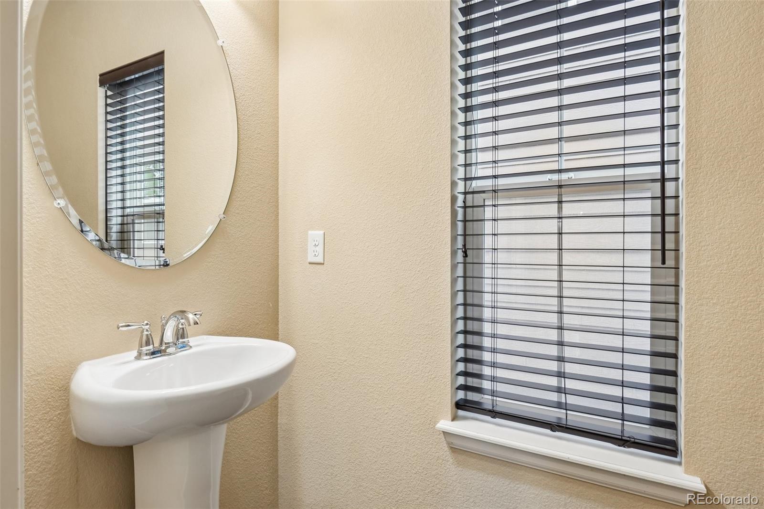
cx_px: 382
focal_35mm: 18
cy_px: 254
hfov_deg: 90.0
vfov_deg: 67.4
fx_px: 382
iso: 400
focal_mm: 12
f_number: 8
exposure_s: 1/30
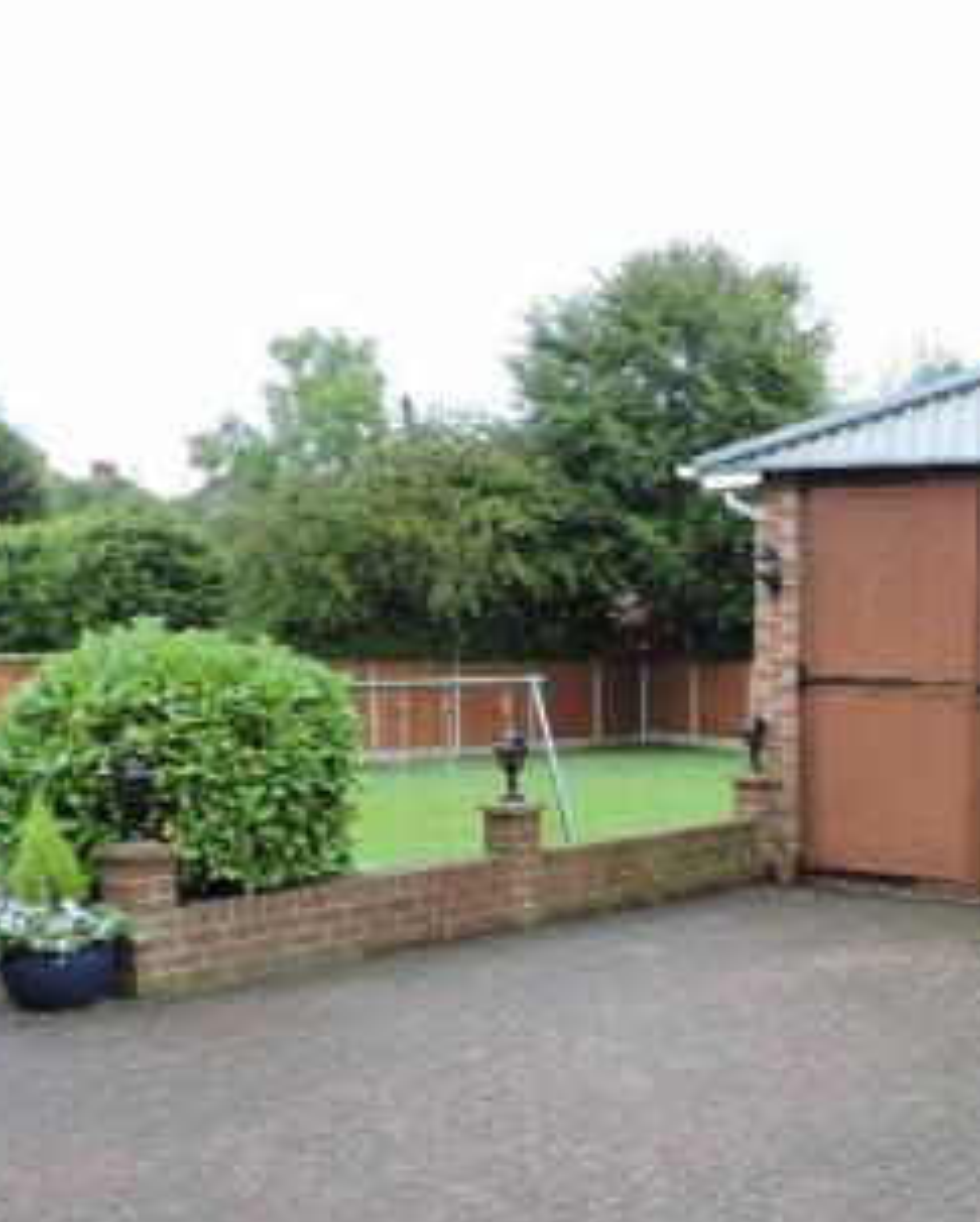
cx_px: 990
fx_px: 1629
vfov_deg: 40.4
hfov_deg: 30.9
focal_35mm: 45
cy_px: 853
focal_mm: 4.3
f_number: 3
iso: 100
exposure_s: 1/100
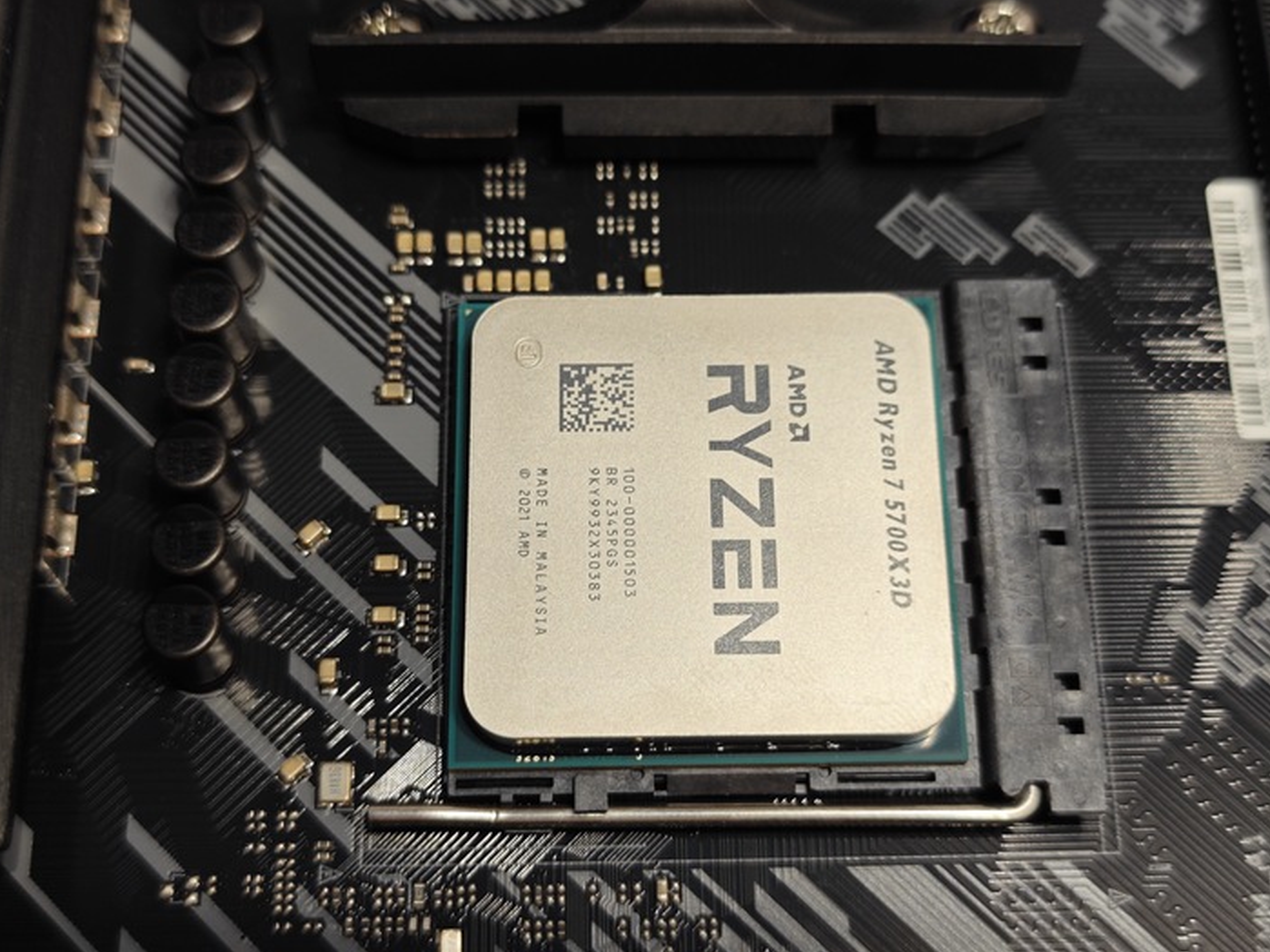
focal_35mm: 50
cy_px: 481
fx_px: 1834
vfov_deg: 29.1
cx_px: 645
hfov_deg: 38.2
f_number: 1.9
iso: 400
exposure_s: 1/50
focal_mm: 8.7
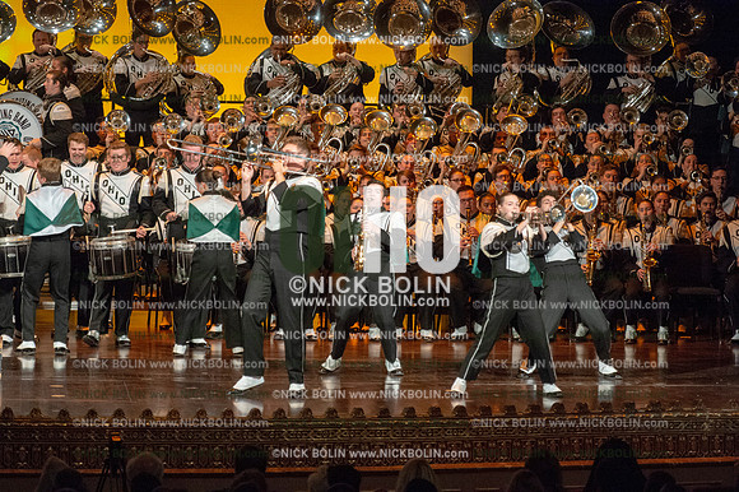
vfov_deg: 7.2
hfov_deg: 10.8
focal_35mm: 190
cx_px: 370
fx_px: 3898
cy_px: 246
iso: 8000
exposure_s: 1/320
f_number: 5.6
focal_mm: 190
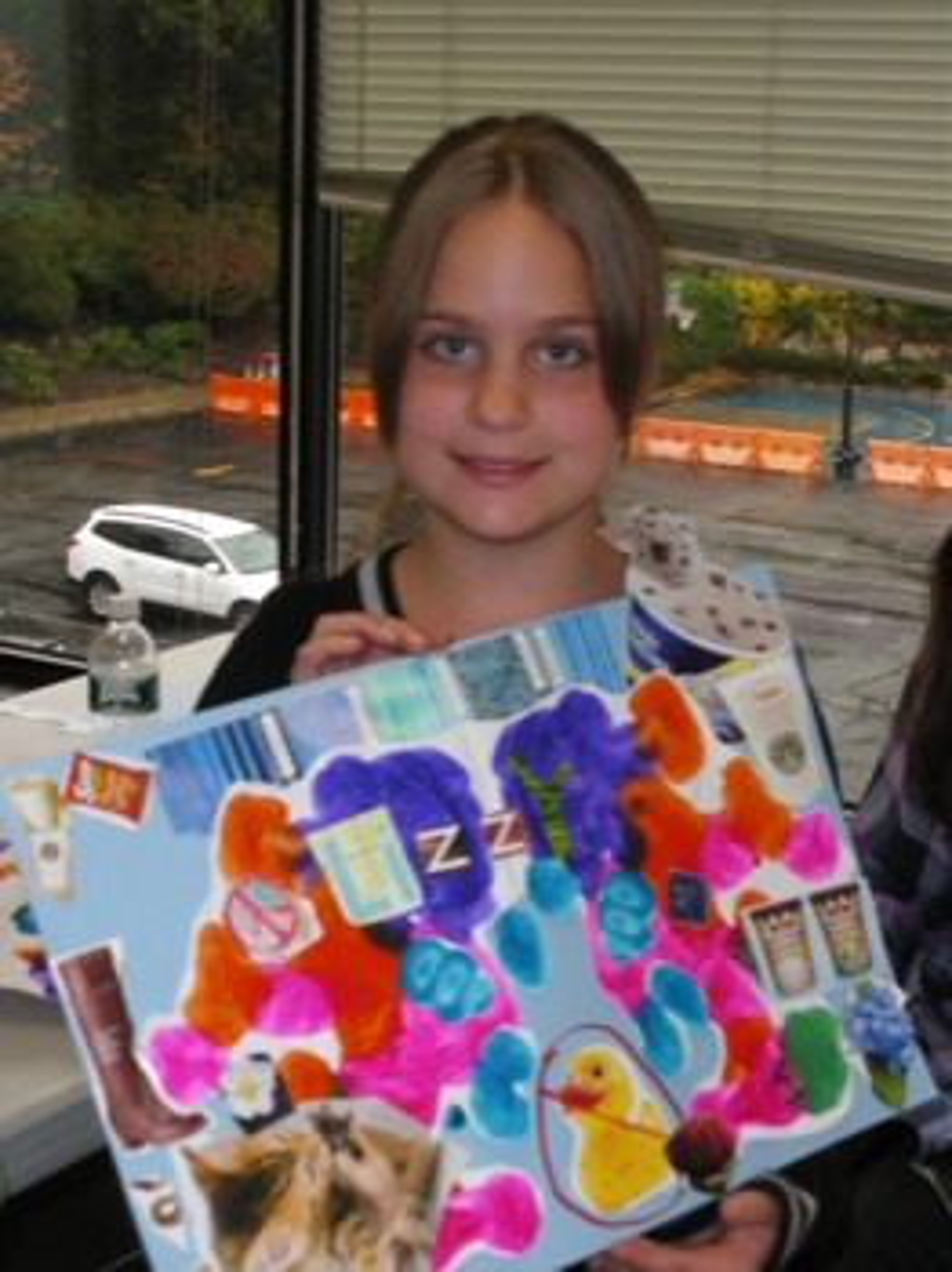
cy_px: 636
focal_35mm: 62
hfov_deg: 23.6
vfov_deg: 31.2
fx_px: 2276
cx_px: 476
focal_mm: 11.1
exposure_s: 1/60
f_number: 4.6
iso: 400
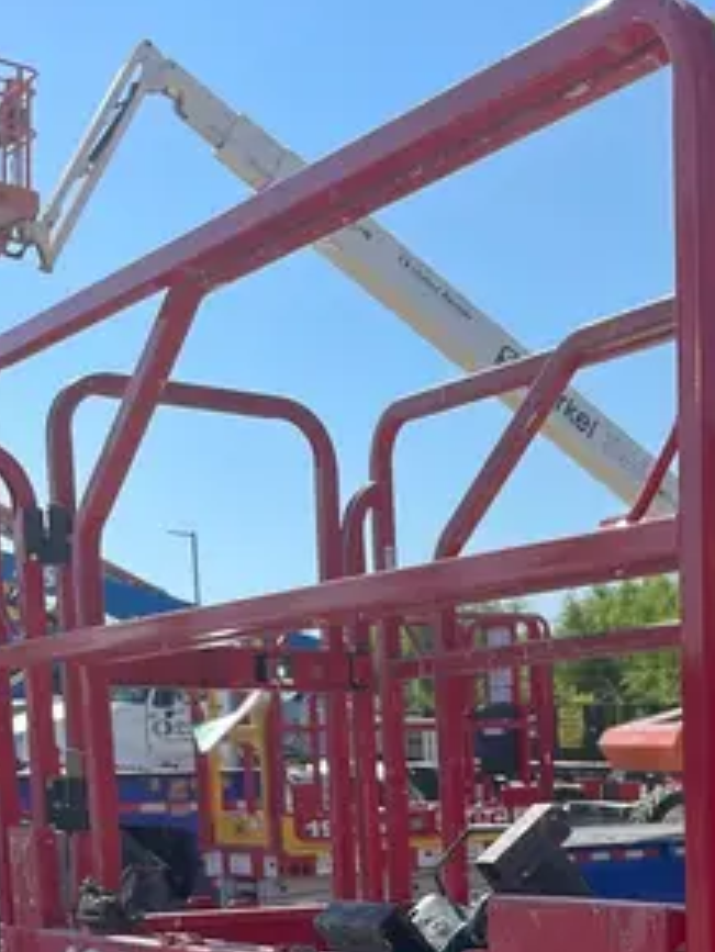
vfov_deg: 26.6
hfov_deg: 21.8
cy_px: 1095
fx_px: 1816
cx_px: 643
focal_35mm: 66
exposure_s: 1/3509
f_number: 1.6
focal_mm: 4.2
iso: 50
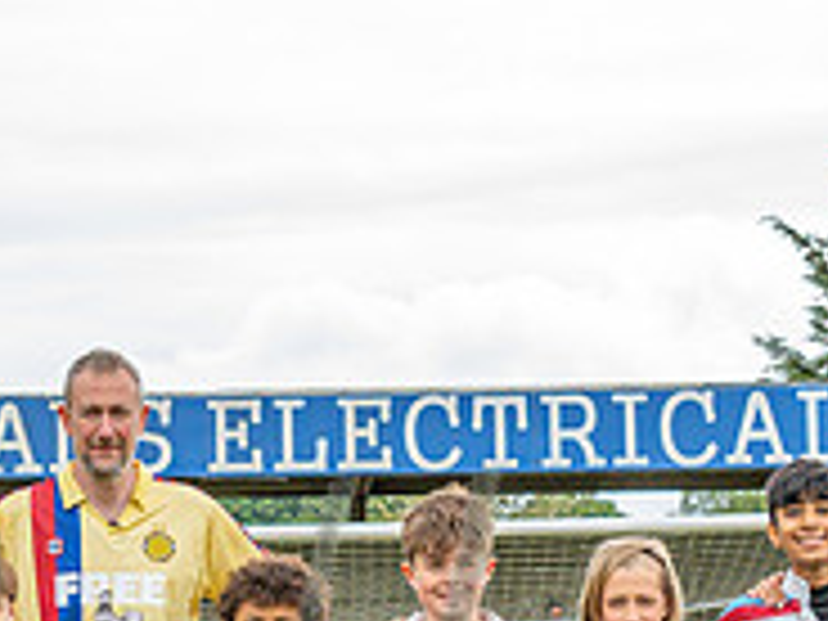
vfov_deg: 9.3
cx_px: 137
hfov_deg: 12.4
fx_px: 3803
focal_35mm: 159
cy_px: 526
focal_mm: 30.5
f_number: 4
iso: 400
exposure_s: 1/1250
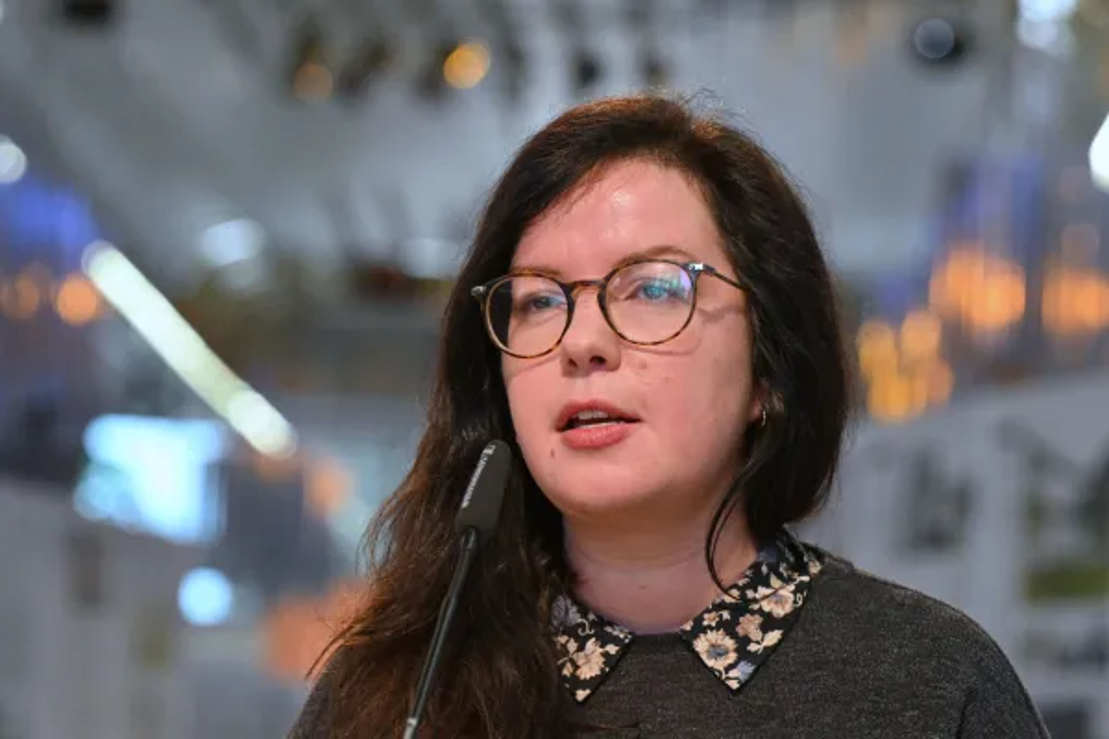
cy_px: 370
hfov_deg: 10.3
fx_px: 6161
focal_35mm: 200
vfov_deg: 6.9
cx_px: 554
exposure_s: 1/160
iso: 3200
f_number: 8
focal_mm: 200
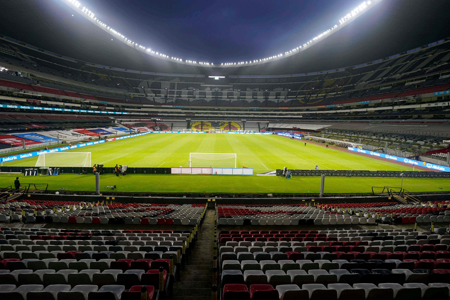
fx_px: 225
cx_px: 221
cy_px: 133
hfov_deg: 90.0
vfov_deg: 67.1
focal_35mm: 18
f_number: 4.5
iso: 640
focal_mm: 16
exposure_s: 1/100
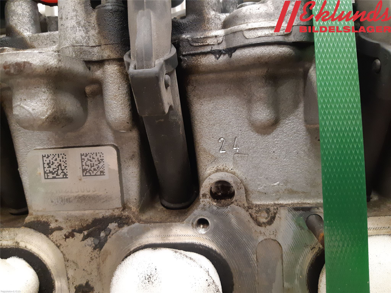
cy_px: 146
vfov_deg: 53.1
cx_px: 196
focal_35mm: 26
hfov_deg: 67.3
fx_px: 294
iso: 250
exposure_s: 1/24
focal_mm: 3.93
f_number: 1.7
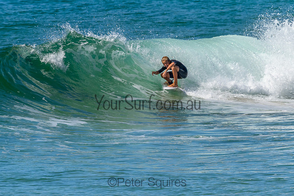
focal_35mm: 1101
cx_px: 166
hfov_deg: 1.9
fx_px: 8990
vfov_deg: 1.3
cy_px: 79
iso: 800
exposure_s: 1/2000
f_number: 11
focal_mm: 800
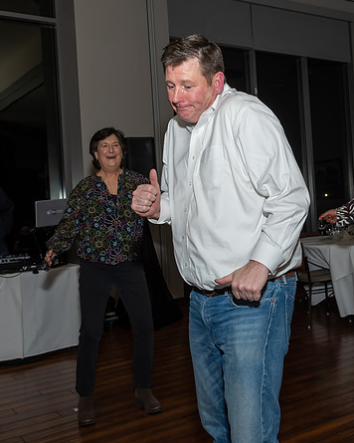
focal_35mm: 42
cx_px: 231
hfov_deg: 35.4
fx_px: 550
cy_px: 188
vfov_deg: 43.7
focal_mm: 17
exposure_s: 1/250
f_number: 8
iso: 400
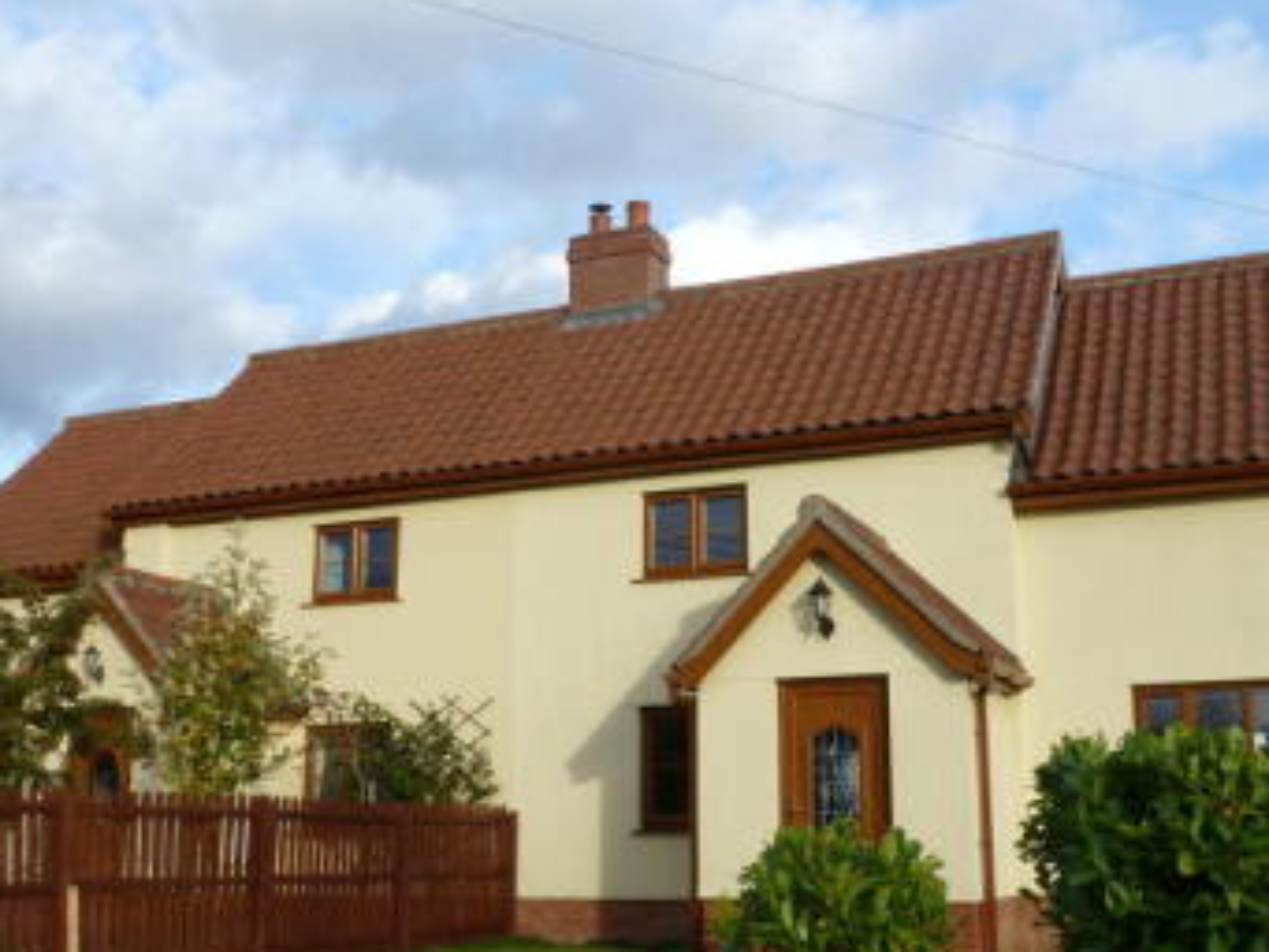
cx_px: 661
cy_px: 478
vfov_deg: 35.2
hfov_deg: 45.7
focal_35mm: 41
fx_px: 1504
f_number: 4
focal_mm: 4.3
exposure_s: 1/250
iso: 100
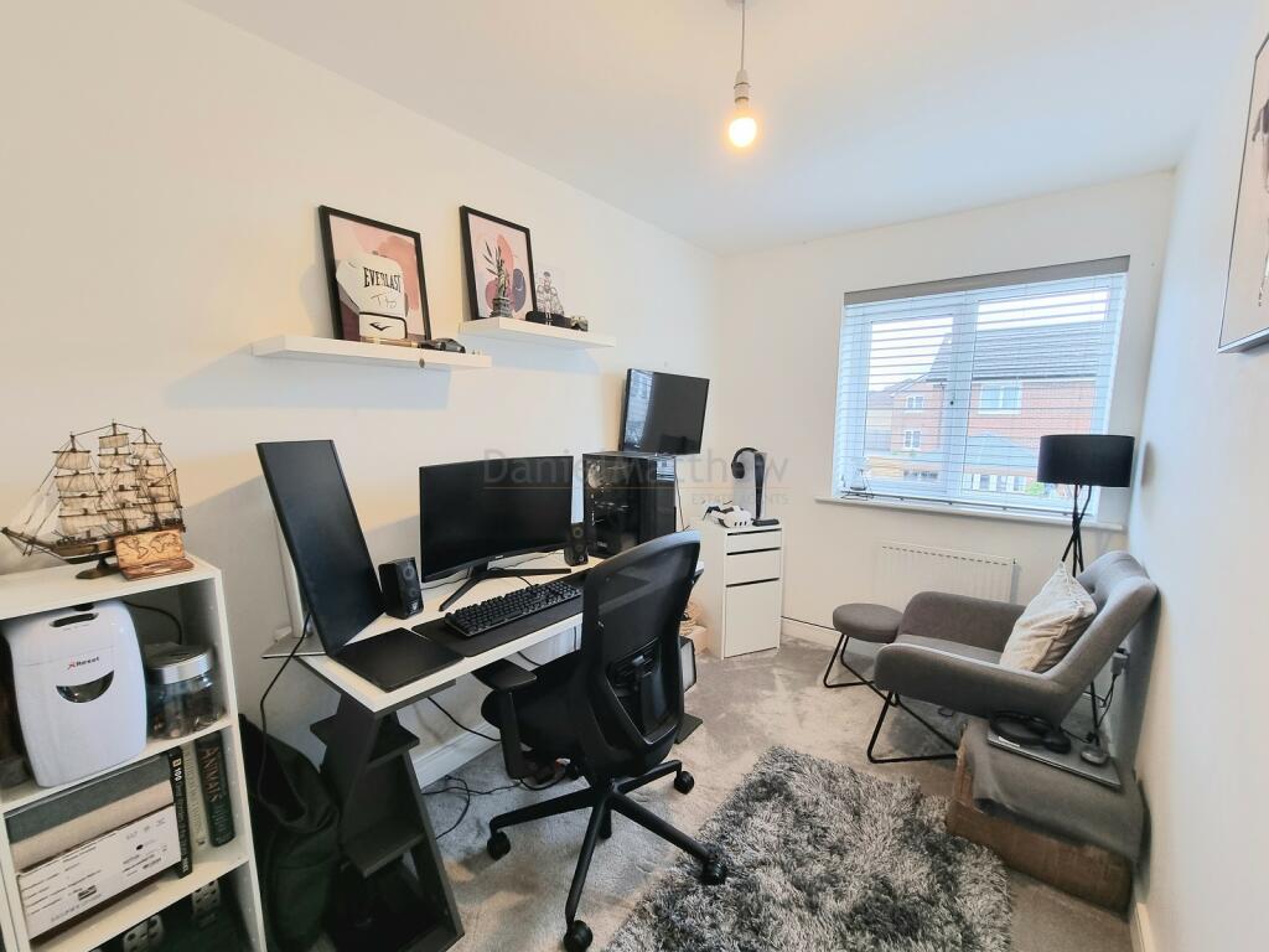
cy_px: 476
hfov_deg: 106.2
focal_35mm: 13
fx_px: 477
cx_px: 634
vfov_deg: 89.9
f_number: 2.2
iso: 125
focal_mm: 2.2
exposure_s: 1/50
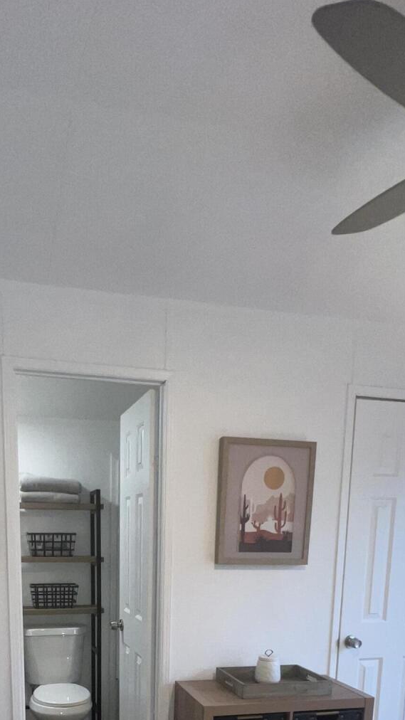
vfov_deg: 58.8
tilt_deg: -10.3
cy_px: 637
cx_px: 134
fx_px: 535
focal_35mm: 28
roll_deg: -0.4
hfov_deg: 40.9
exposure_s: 1/120
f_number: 1.8
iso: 100
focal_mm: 1.57
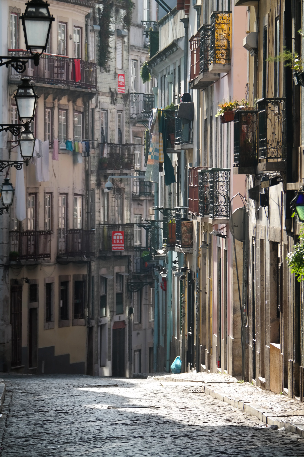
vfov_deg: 7.8
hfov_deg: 5.2
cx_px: 152
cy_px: 228
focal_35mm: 263
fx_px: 3331
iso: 200
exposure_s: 1/320
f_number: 5.6
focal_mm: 171
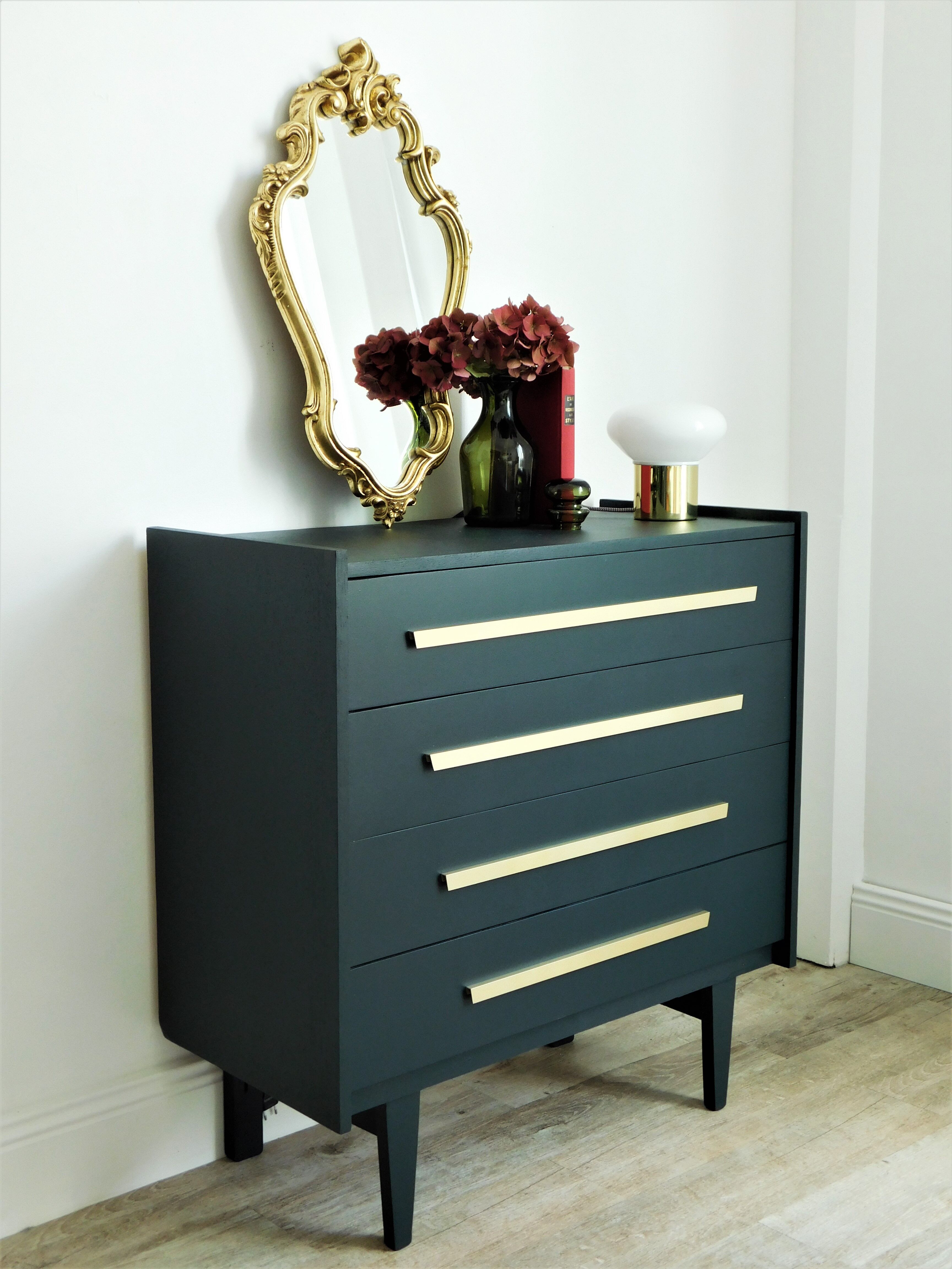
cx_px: 476
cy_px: 634
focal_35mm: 45
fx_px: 1650
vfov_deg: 42.1
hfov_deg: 32.2
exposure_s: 1/8
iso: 125
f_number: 3.7
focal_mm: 8
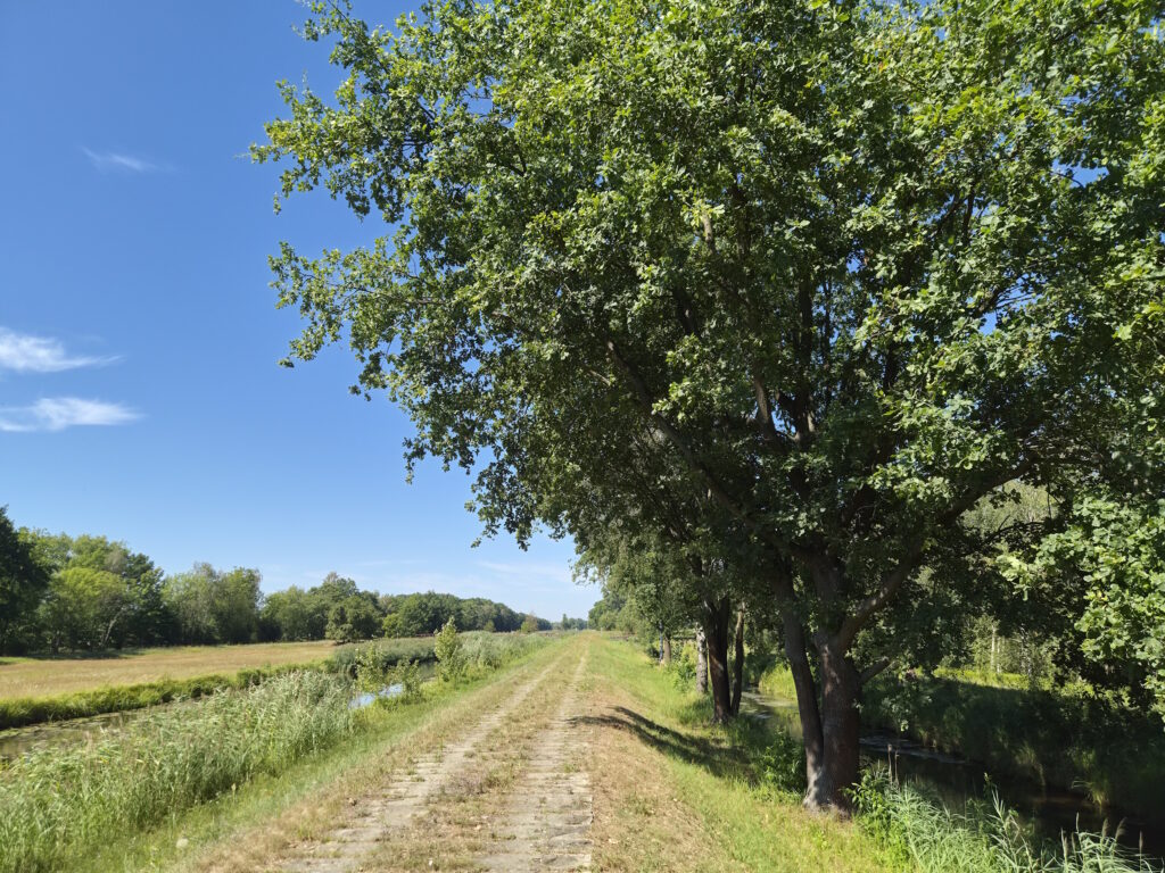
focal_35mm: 23
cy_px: 436
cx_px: 582
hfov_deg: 73.9
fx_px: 774
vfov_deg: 58.9
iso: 50
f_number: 1.8
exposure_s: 1/1818
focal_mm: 5.4
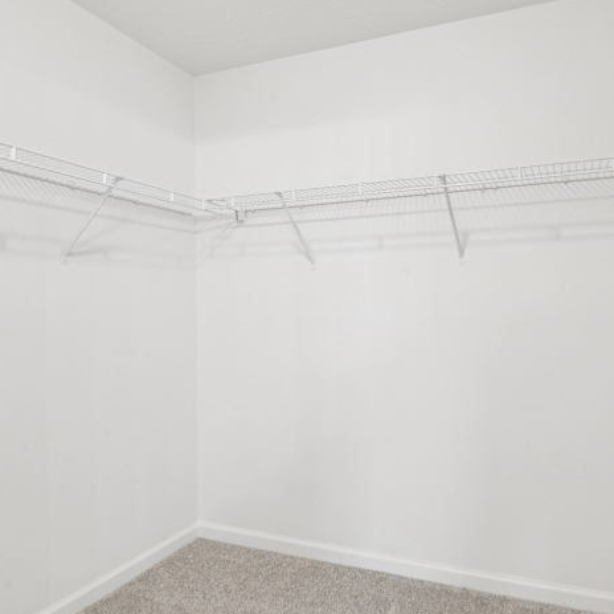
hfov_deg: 67.9
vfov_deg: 69.6
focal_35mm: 22
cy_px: 307
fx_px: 441
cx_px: 405
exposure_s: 1/15
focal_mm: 16
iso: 280
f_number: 8
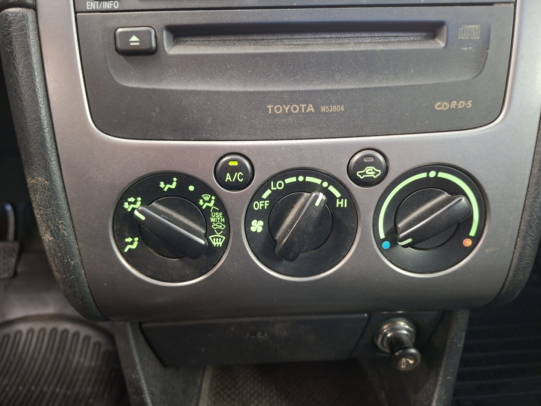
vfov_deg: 58.9
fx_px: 359
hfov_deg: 73.9
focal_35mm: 23
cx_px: 270
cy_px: 203
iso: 640
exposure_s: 1/24
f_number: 1.8
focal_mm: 5.54
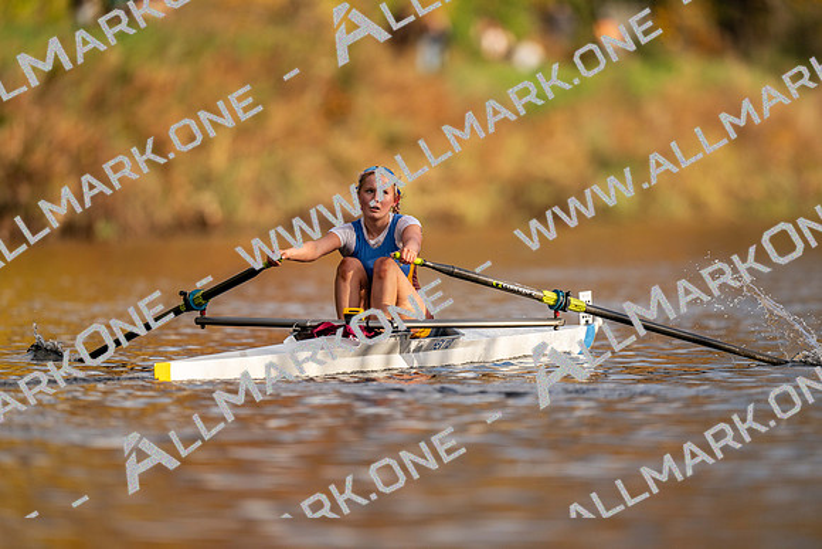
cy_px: 274
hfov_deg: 3.4
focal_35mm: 600
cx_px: 411
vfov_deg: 2.3
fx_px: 13703
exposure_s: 1/2500
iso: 360
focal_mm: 600
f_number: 4
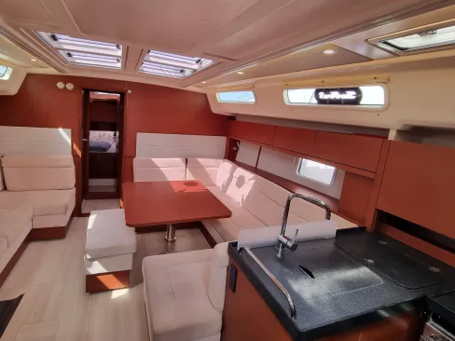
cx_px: 193
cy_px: 146
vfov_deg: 77.7
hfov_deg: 93.8
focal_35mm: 16
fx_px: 210
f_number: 2.2
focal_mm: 2.2
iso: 80
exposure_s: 1/100
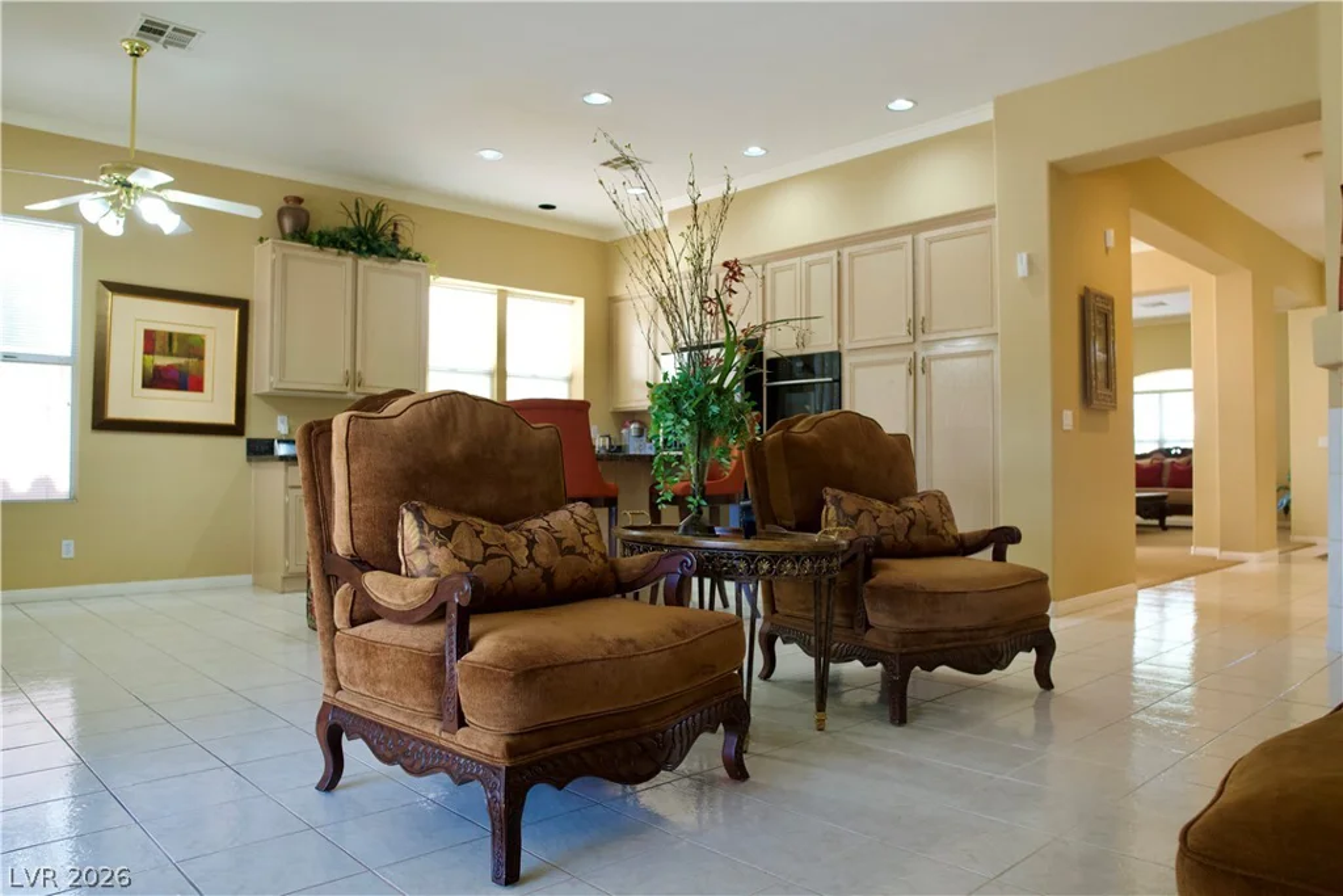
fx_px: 895
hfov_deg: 73.7
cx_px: 672
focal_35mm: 24
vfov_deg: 53.1
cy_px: 448
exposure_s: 1/160
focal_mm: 16
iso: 1600
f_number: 3.2
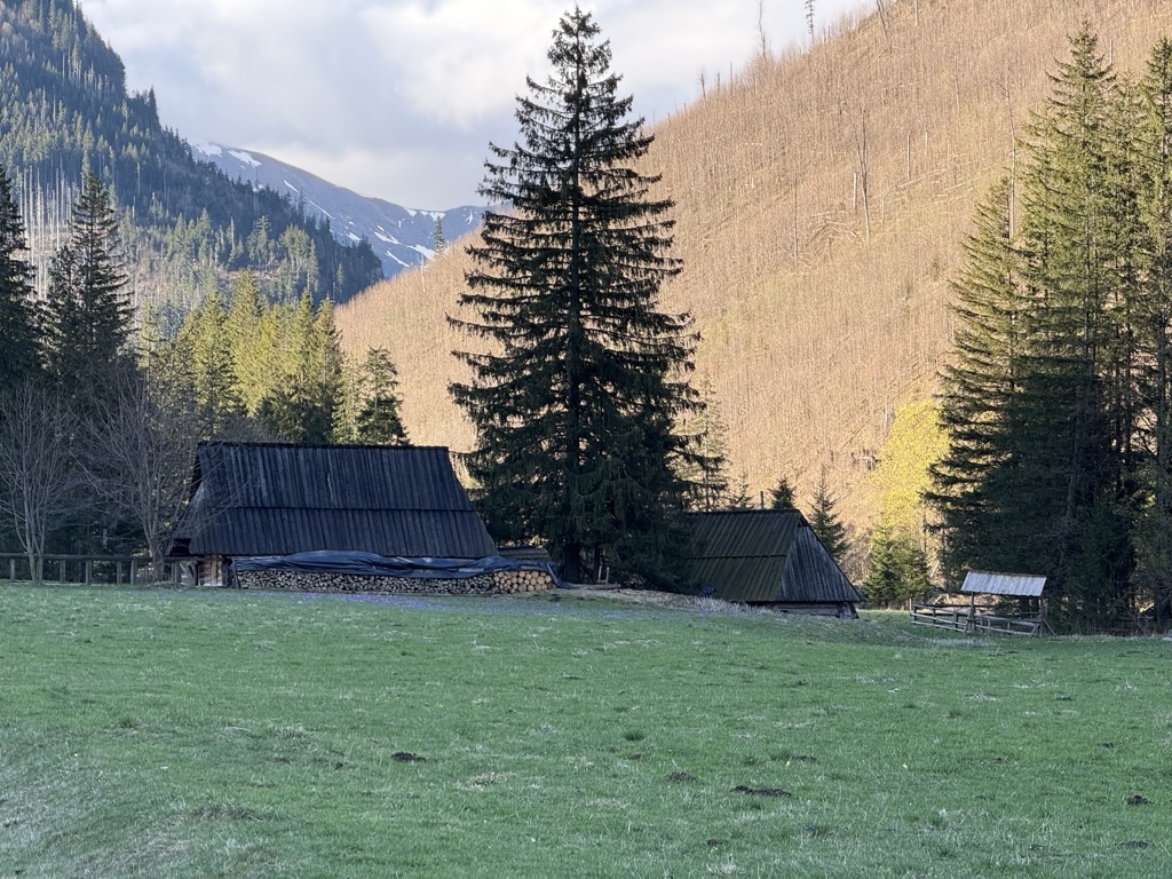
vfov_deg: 12.3
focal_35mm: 120
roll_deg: +1.6
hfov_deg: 16.4
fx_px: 4063
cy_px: 440
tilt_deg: +2.3
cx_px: 586
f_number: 2.8
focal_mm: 15.66
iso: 64
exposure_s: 1/264
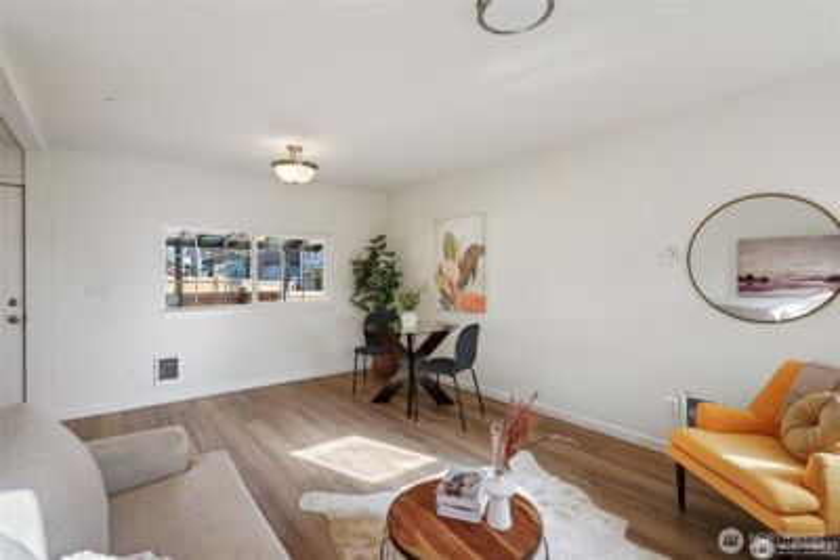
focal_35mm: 17
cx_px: 420
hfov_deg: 93.3
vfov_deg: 70.5
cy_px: 280
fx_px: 397
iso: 400
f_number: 8
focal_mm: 17
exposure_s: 1/45
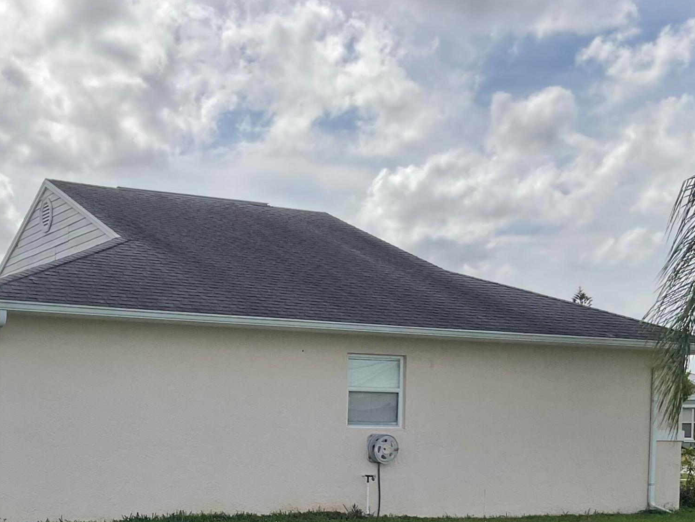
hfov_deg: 34.0
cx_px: 227
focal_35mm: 56
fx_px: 1125
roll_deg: -1.1
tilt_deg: -3.4
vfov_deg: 25.3
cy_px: 465
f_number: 1.8
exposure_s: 1/3125
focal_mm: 3
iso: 16
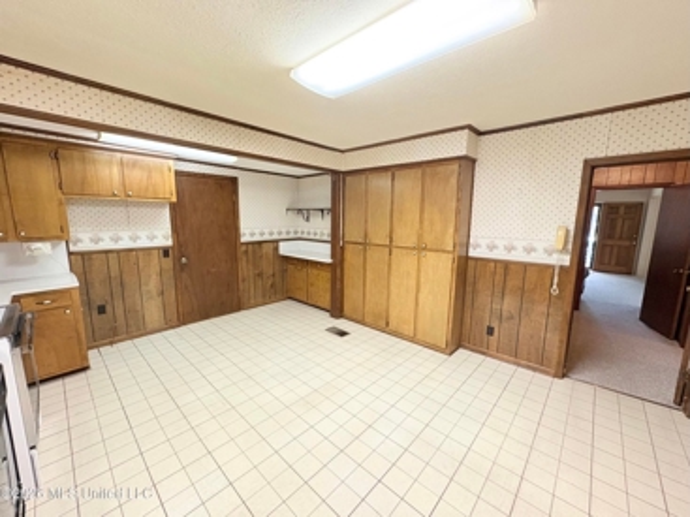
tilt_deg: -7.8
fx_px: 279
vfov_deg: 85.6
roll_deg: +0.5
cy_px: 258
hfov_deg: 102.1
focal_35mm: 14
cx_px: 345
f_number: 2.2
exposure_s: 1/60
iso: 320
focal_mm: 2.22
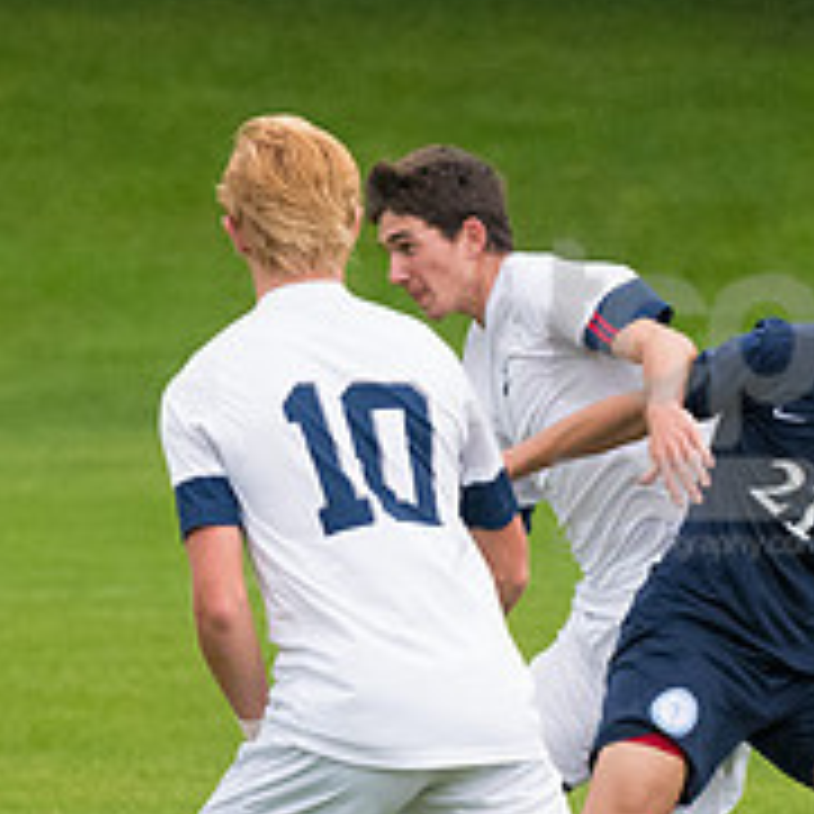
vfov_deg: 2.3
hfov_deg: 2.3
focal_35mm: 776
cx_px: 688
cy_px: 400
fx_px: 20645
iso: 2500
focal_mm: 190
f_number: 4.5
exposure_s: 1/2000
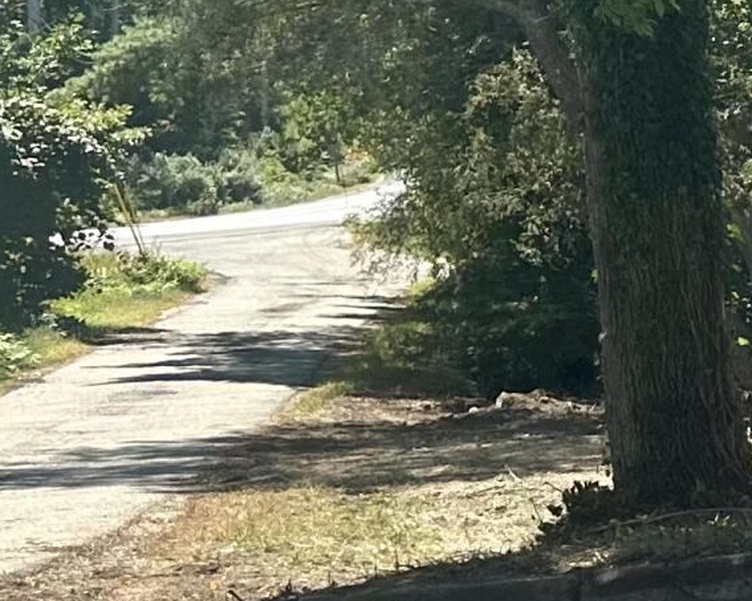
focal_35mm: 124
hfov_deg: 12.1
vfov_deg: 12.4
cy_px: 235
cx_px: 1865
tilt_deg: -3.9
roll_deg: -1.7
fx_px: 2758
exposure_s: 1/2660
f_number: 1.78
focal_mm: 6.86
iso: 80
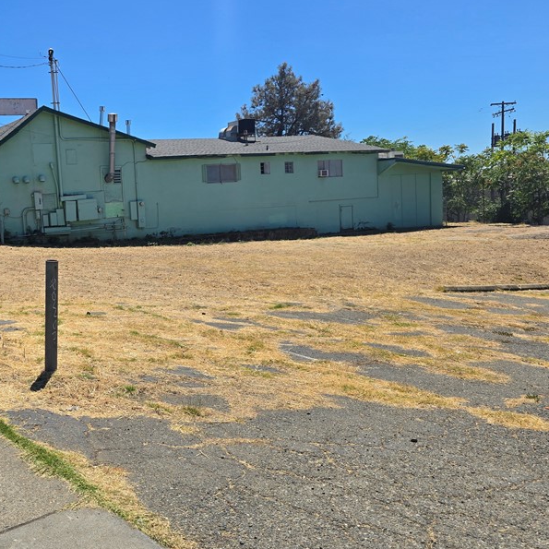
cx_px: 93
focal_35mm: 35
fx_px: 628
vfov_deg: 47.2
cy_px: 261
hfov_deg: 44.4
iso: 12
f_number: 1.7
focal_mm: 6.3
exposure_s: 1/994
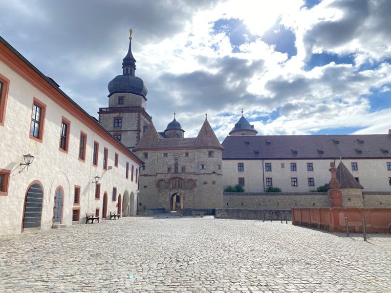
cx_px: 196
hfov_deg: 67.3
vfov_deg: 53.1
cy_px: 146
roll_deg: -0.5
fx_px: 294
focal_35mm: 26
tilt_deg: +13.7
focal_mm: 4.25
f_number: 1.8
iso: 32
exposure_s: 1/1898
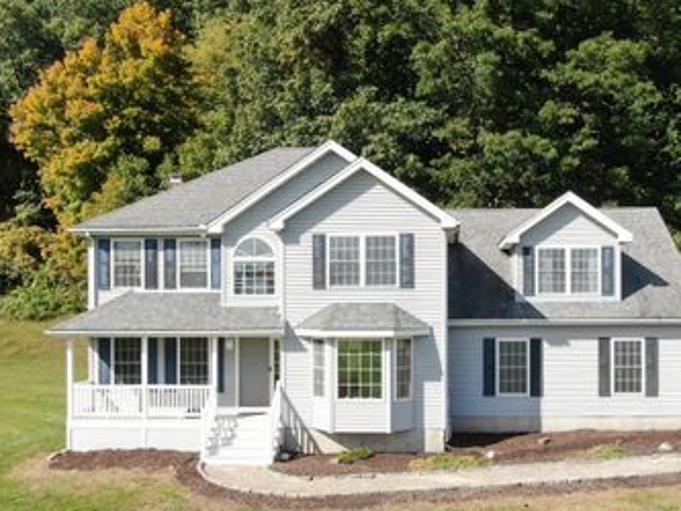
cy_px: 301
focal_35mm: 36
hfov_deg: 50.8
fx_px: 708
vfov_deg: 39.5
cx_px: 423
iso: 100
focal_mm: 4.39
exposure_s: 1/800
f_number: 2.8
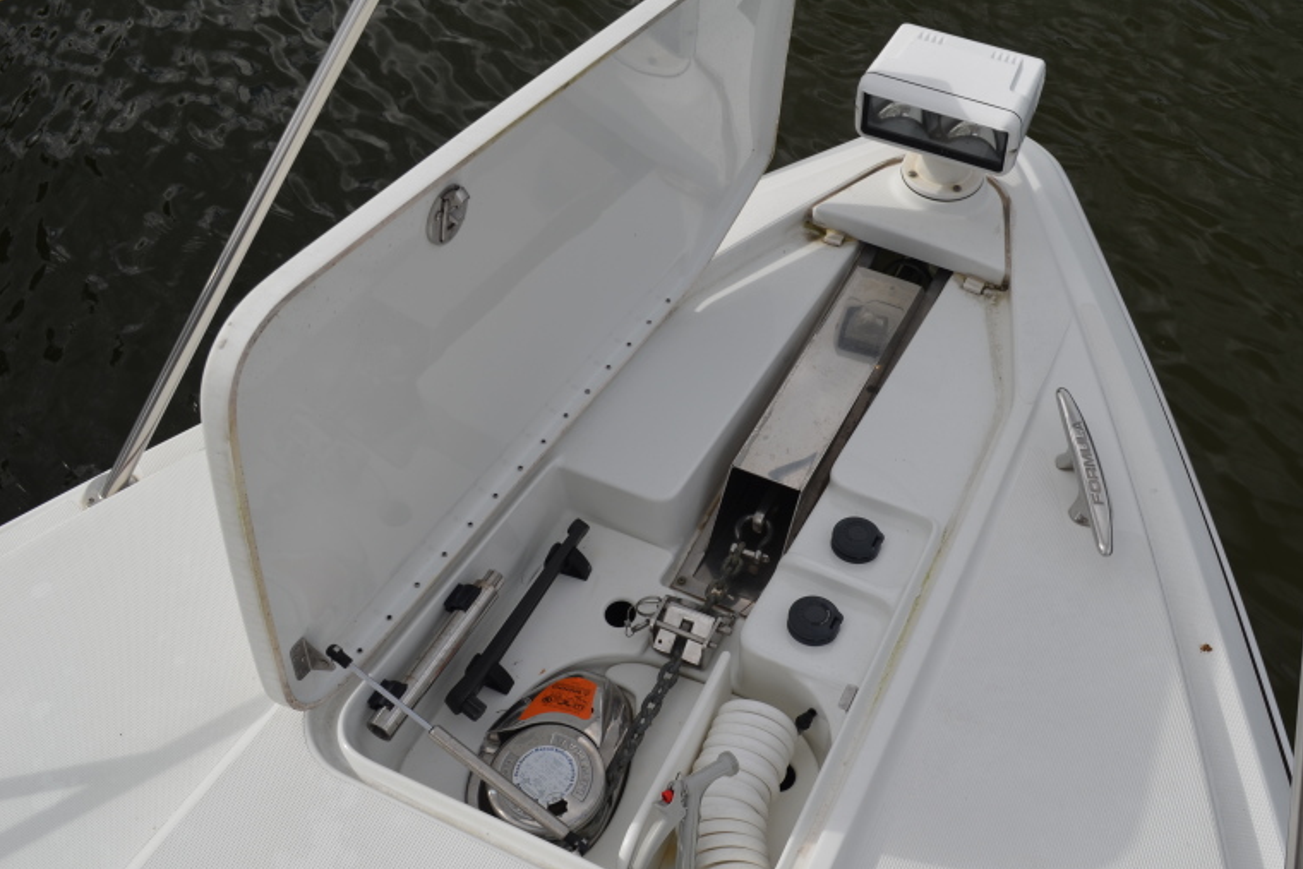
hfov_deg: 49.3
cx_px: 761
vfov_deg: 34.2
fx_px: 1412
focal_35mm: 39
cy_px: 478
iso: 100
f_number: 9
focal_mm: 22
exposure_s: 1/320
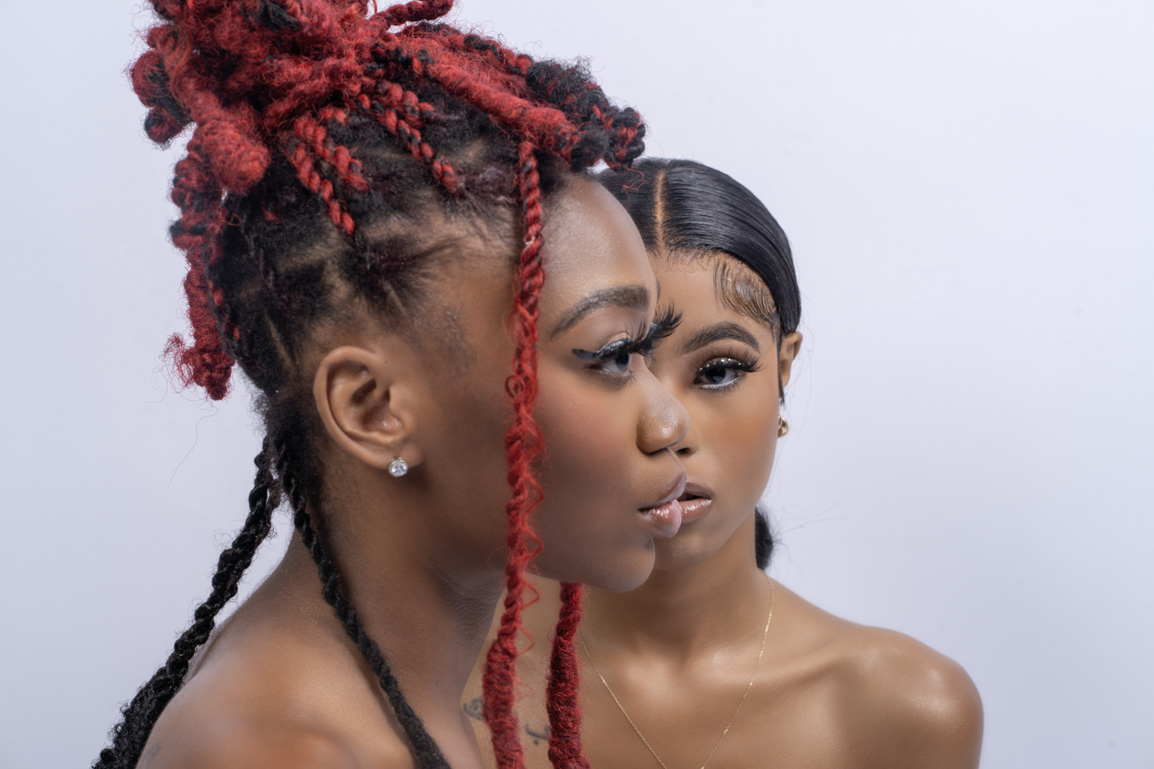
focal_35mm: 85
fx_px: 2725
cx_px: 577
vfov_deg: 16.1
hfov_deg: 23.9
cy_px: 384
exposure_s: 1/125
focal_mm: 85
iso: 100
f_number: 11
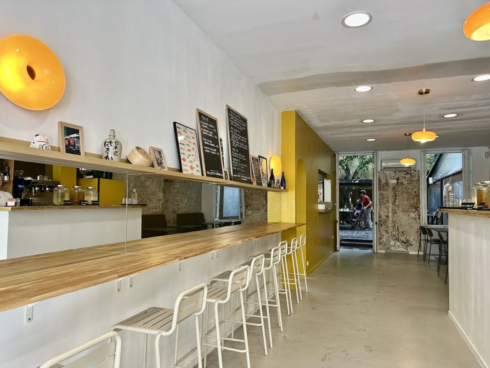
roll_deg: -0.7
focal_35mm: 24
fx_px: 340
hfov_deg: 71.6
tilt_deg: +2.0
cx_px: 245
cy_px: 184
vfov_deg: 56.8
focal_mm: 6.86
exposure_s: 1/100
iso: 160
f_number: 1.78
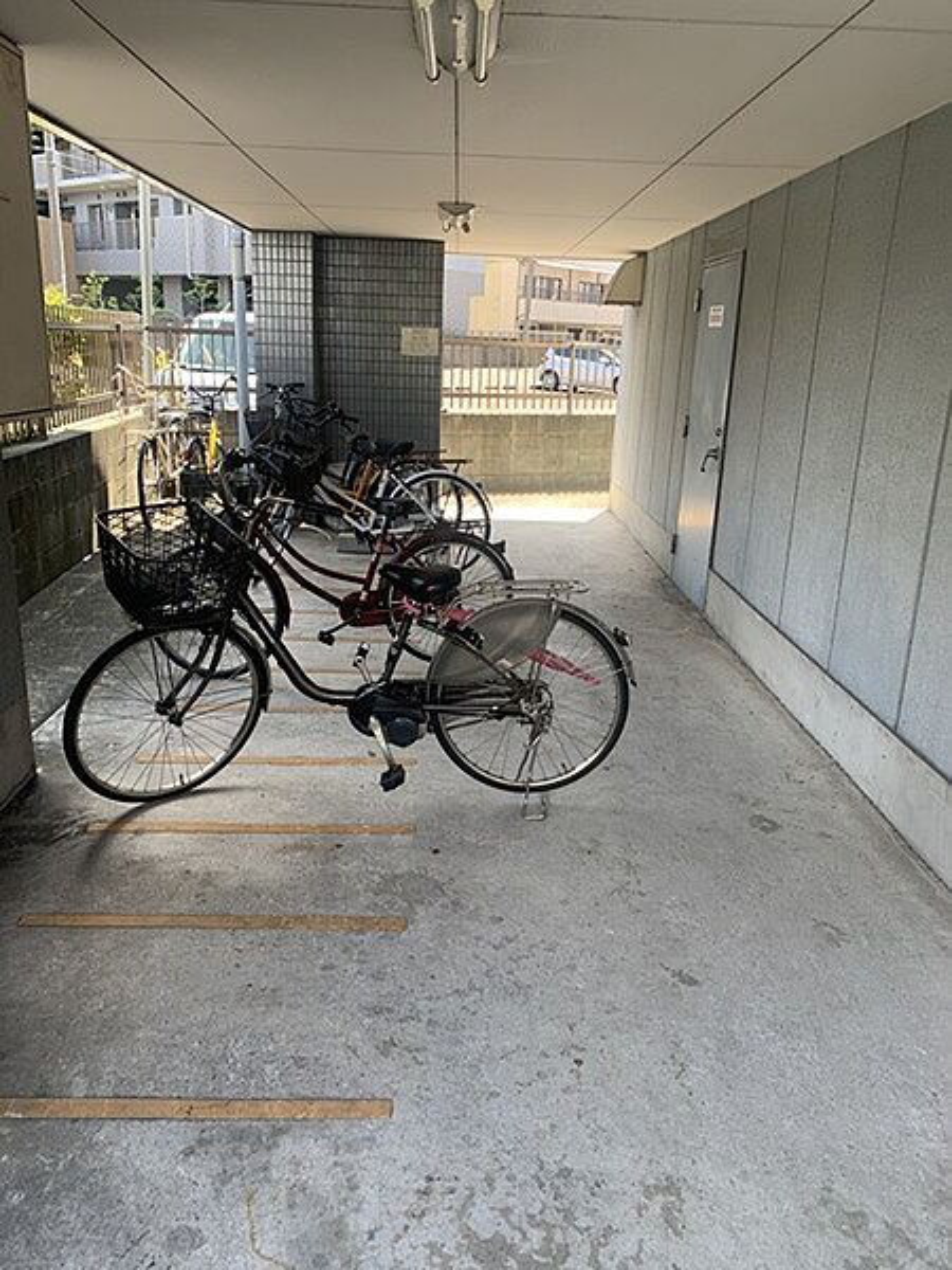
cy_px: 635
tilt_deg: -16.5
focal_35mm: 26
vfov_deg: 67.3
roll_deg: -2.2
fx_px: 953
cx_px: 476
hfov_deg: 53.1
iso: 25
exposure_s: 1/124
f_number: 1.8
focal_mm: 4.25
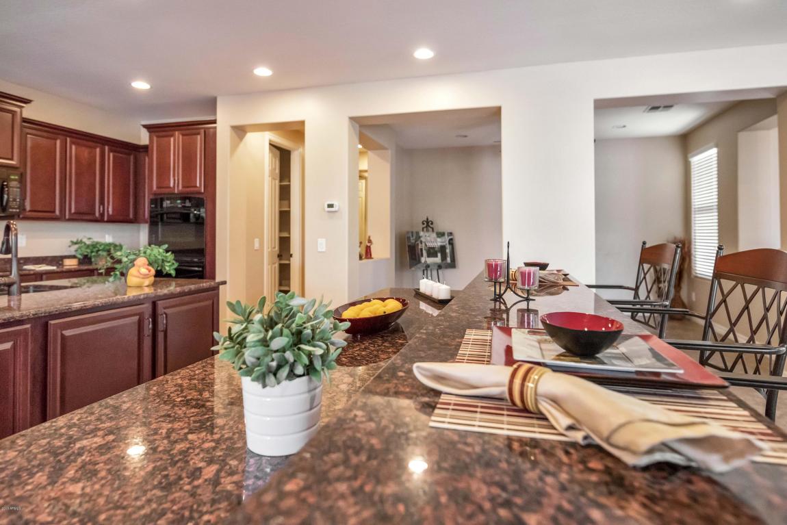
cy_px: 262
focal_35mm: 19
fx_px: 415
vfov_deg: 64.6
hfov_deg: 86.9
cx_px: 394
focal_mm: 19
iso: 4000
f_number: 3.5
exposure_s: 1/200
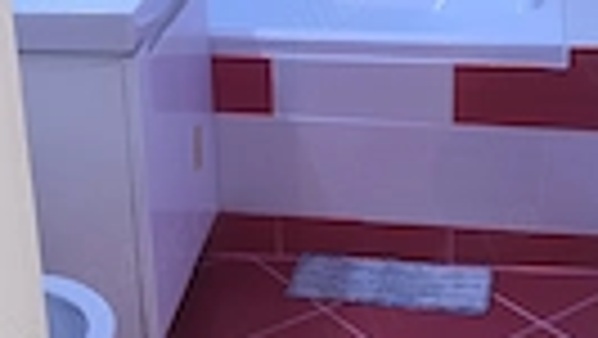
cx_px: 238
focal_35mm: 82
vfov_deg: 14.6
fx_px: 1301
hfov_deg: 25.8
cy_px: 36
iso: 716
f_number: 1.9
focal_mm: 6.04
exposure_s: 1/25
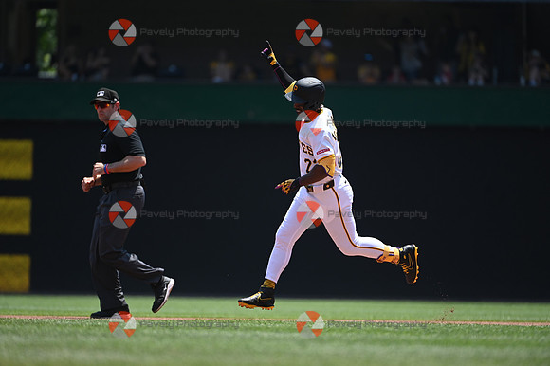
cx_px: 275
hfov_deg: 5.2
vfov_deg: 3.4
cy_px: 183
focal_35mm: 400
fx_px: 6107
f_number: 4
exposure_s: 1/2500
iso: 500
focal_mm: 400
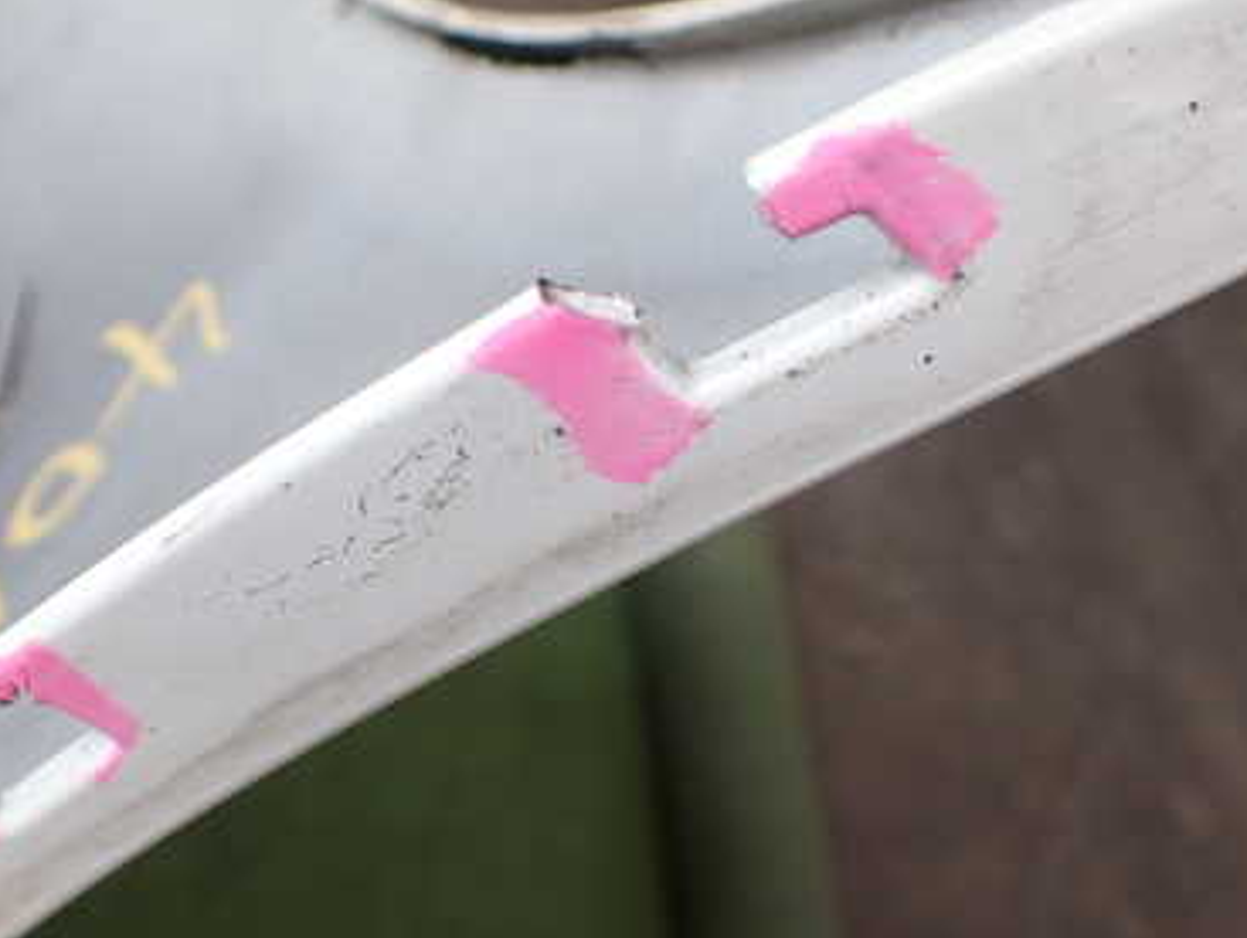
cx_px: 408
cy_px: 595
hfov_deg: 38.4
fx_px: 1767
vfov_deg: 29.6
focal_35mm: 49
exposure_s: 1/125
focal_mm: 5.4
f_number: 2.3
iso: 100
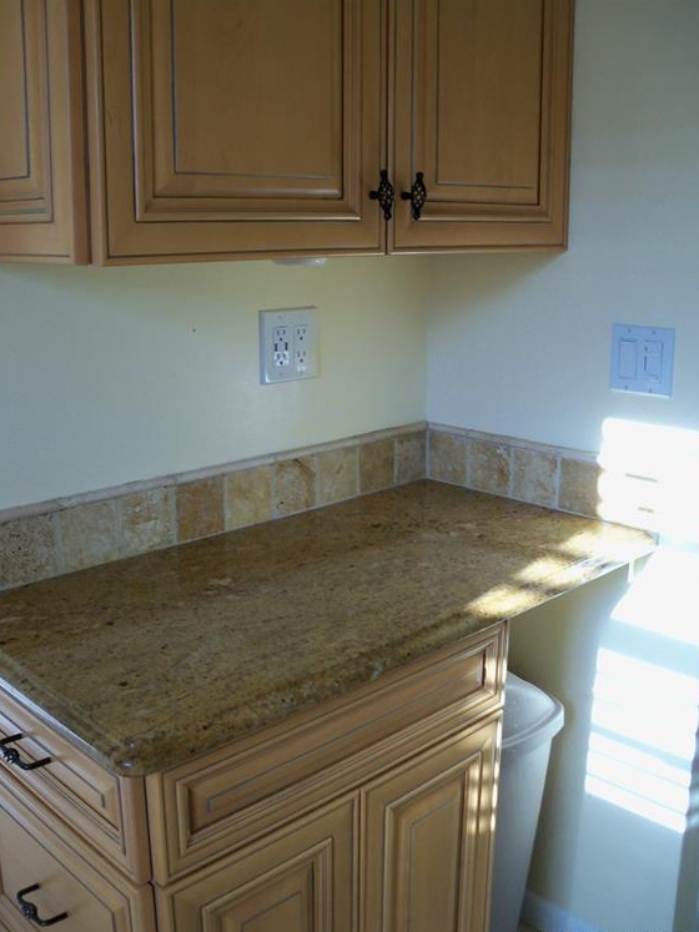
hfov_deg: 39.6
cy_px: 470
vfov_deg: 51.4
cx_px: 346
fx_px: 970
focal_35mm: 36
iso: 100
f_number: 3.5
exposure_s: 1/40
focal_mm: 6.2
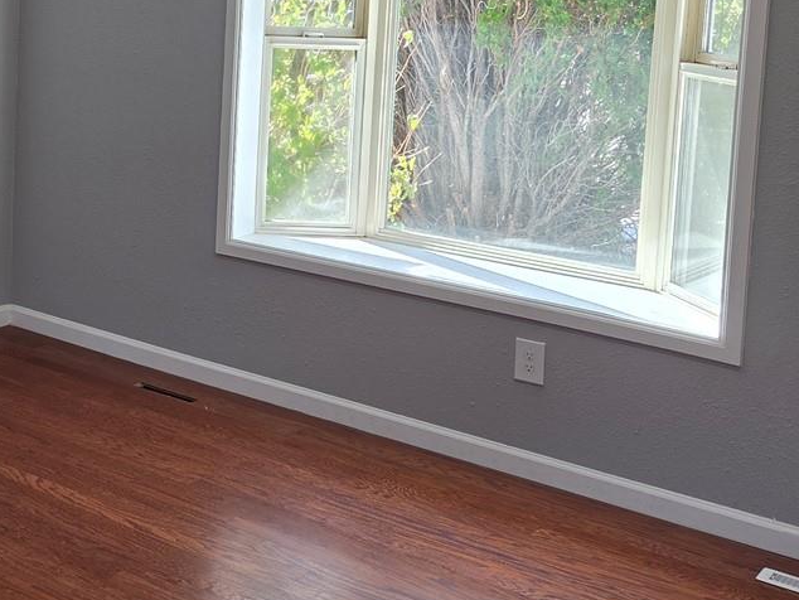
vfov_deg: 24.5
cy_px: 64
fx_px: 1339
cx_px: -108
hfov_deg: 29.5
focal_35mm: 58
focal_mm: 5.4
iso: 50
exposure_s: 1/120
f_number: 1.8
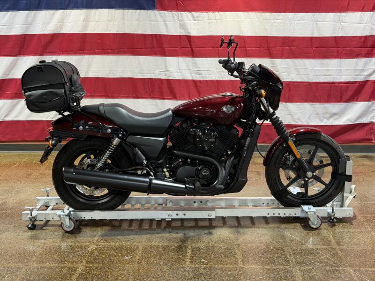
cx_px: 188
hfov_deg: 39.7
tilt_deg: -11.1
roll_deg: -0.1
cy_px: 140
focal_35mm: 48
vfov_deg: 30.3
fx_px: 520
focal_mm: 6.76
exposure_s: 1/60
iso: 100
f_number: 1.78
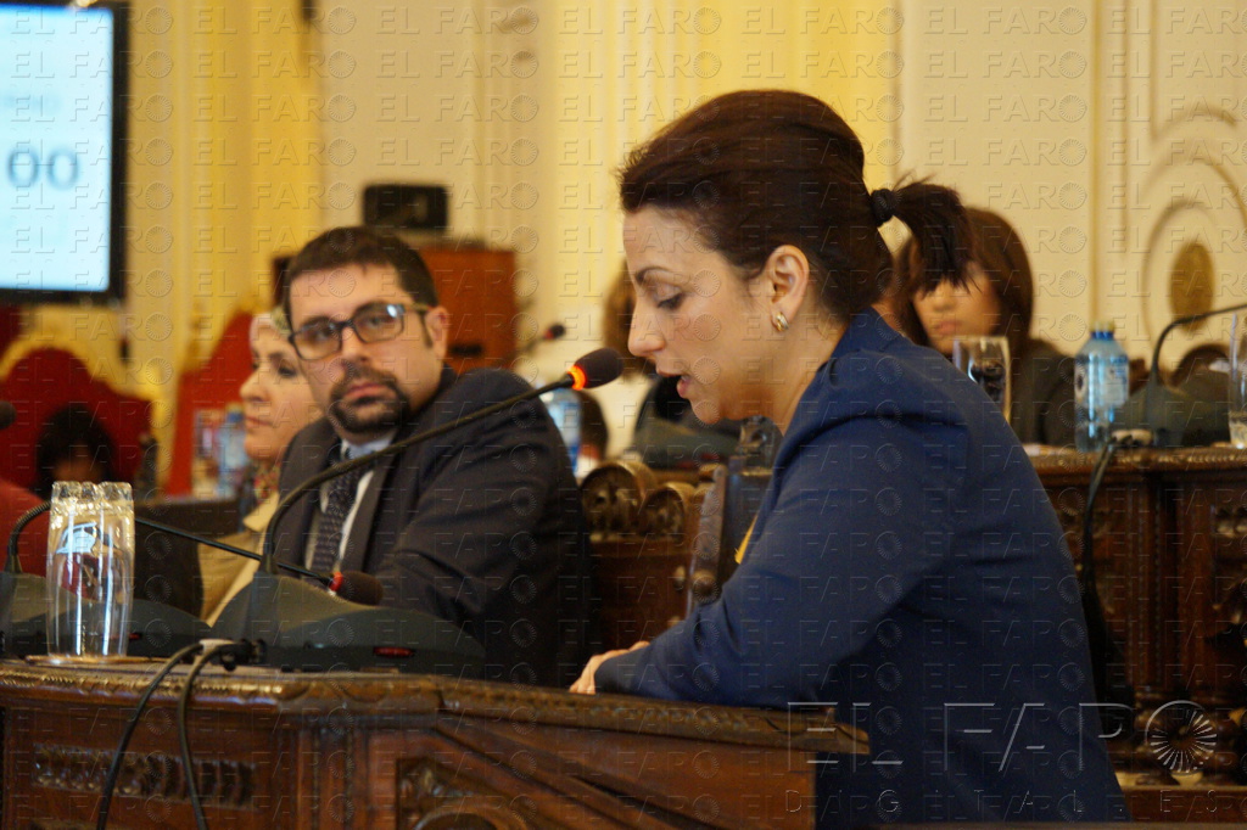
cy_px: 415
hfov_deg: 19.5
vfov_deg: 13.0
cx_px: 624
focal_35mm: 105
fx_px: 3636
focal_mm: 70
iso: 3200
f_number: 5
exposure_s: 1/40
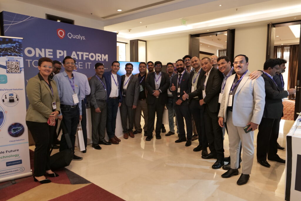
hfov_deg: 73.7
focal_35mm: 24
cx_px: 150
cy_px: 100
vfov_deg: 53.1
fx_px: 201
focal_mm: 24
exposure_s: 1/100
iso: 3200
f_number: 3.2
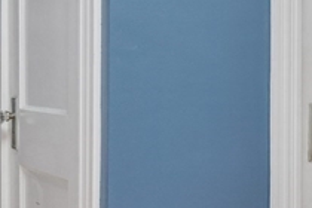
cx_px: 300
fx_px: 719
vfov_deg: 16.4
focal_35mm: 83
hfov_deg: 23.6
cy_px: 75
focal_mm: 17
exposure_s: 1/2.5
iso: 2000
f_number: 11
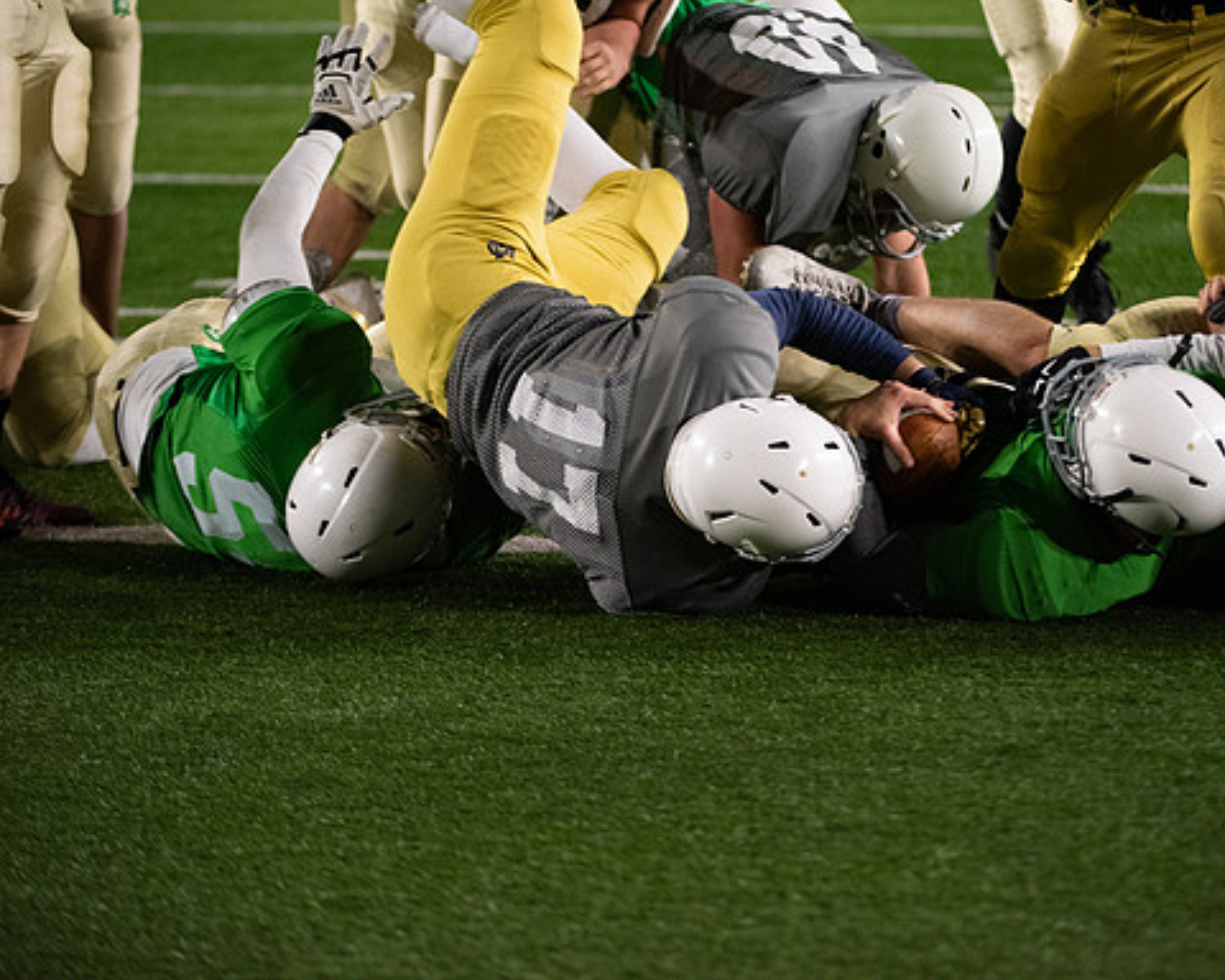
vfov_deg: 6.8
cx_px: 699
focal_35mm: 227
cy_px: 489
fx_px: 8230
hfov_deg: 8.5
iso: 5000
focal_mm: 200
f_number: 4
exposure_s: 1/500
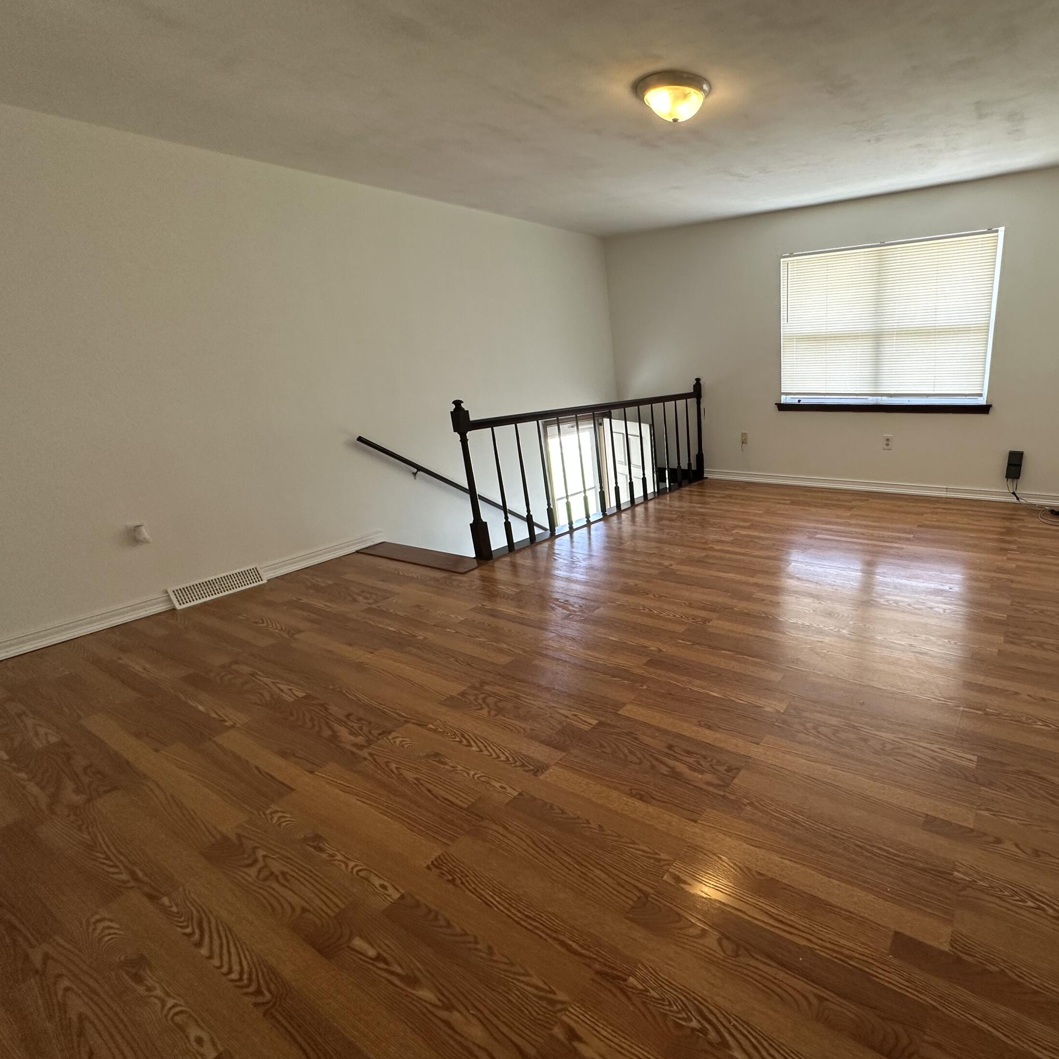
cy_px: 540
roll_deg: +2.1
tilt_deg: -16.9
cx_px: 710
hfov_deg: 81.0
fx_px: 588
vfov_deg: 84.0
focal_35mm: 17
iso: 200
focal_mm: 2.22
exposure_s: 1/99
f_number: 2.2
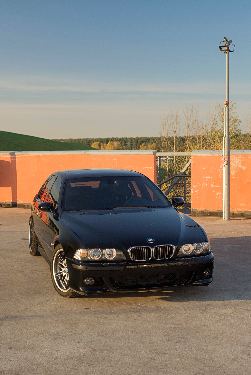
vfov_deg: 39.6
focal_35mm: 50
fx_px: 522
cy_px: 188
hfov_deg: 27.0
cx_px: 126
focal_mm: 50
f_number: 5.6
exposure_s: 1/250
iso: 200
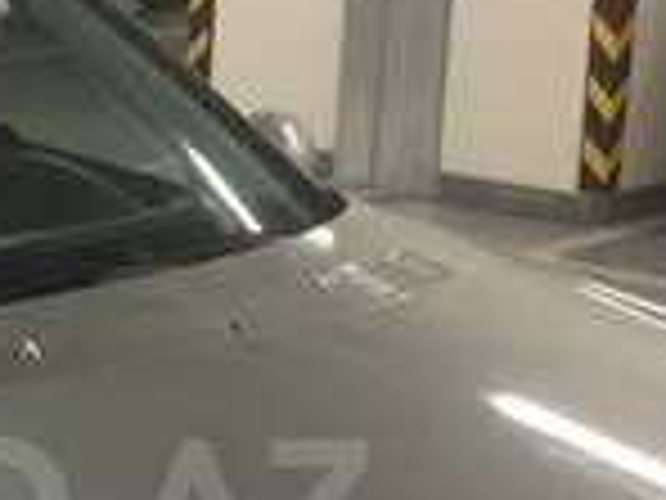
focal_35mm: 129
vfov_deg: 11.4
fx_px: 2482
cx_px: -90
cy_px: 507
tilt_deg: -17.9
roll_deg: -0.2
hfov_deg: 14.9
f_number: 2.2
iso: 125
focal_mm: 4.15
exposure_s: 1/33
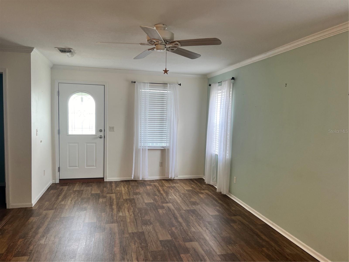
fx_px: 262
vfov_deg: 53.1
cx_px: 174
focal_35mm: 26
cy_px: 131
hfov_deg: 67.3
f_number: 1.6
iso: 80
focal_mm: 5.1
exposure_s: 1/60
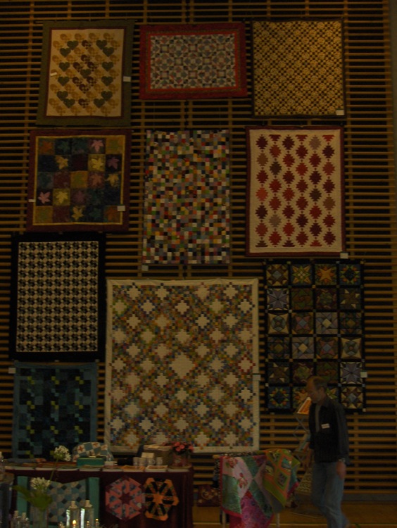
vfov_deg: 36.8
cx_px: 198
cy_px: 264
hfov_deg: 28.1
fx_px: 794
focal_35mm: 52
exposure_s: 1/60
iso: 100
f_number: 3.7
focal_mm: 8.3
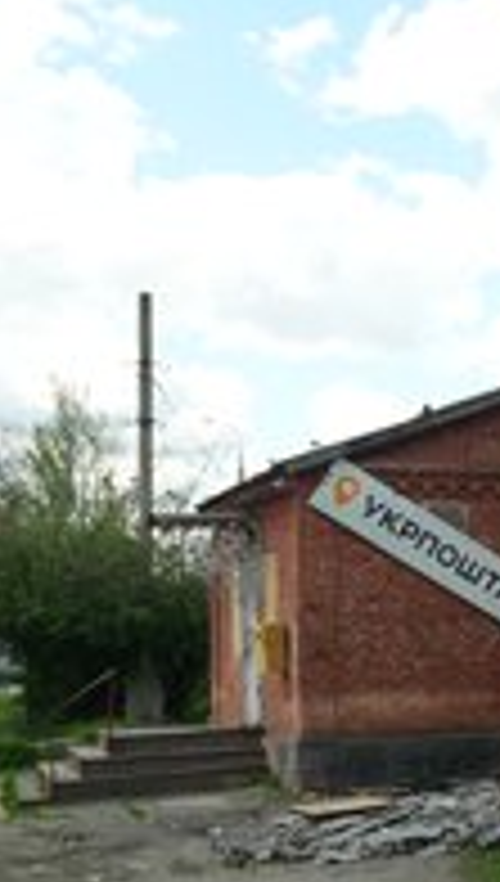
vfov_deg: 32.6
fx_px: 1501
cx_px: 820
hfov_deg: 16.6
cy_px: 560
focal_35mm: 64
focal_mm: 30
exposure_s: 1/500
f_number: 2.8
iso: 200
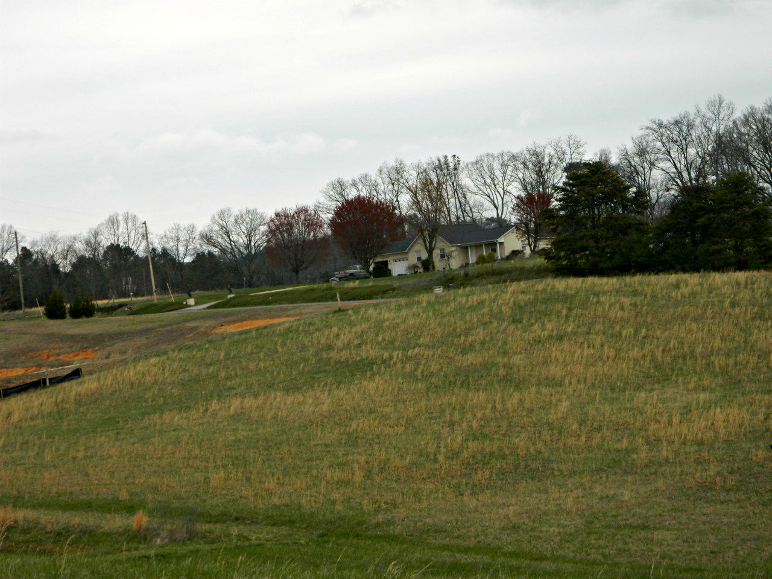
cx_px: 386
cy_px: 290
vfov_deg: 17.6
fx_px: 1873
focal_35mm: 84
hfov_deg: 23.3
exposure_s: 1/80
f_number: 4.2
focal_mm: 15.1
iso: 80
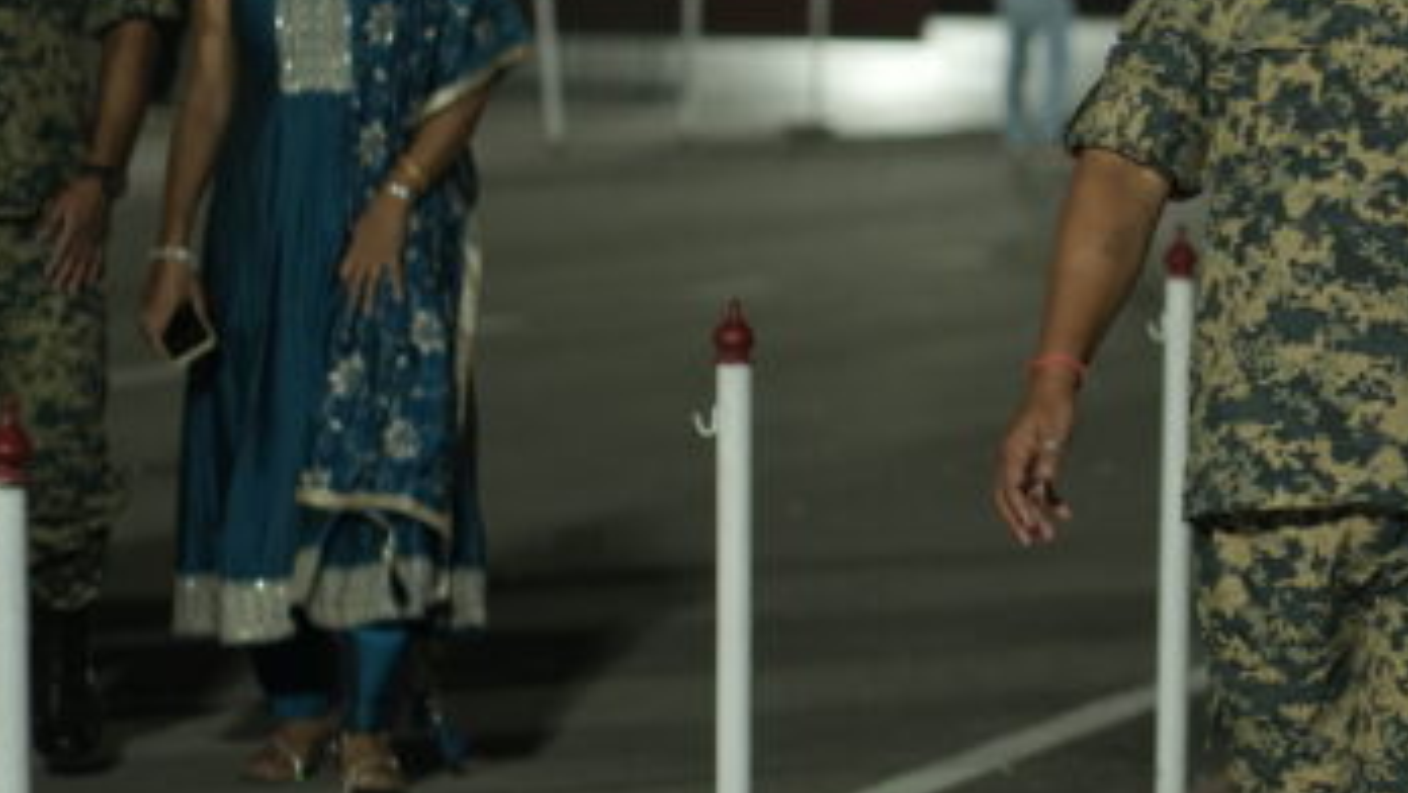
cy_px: 123
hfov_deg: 8.1
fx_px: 9785
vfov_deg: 4.6
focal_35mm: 262
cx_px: 1784
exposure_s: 1/125
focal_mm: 85
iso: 800
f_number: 2.5
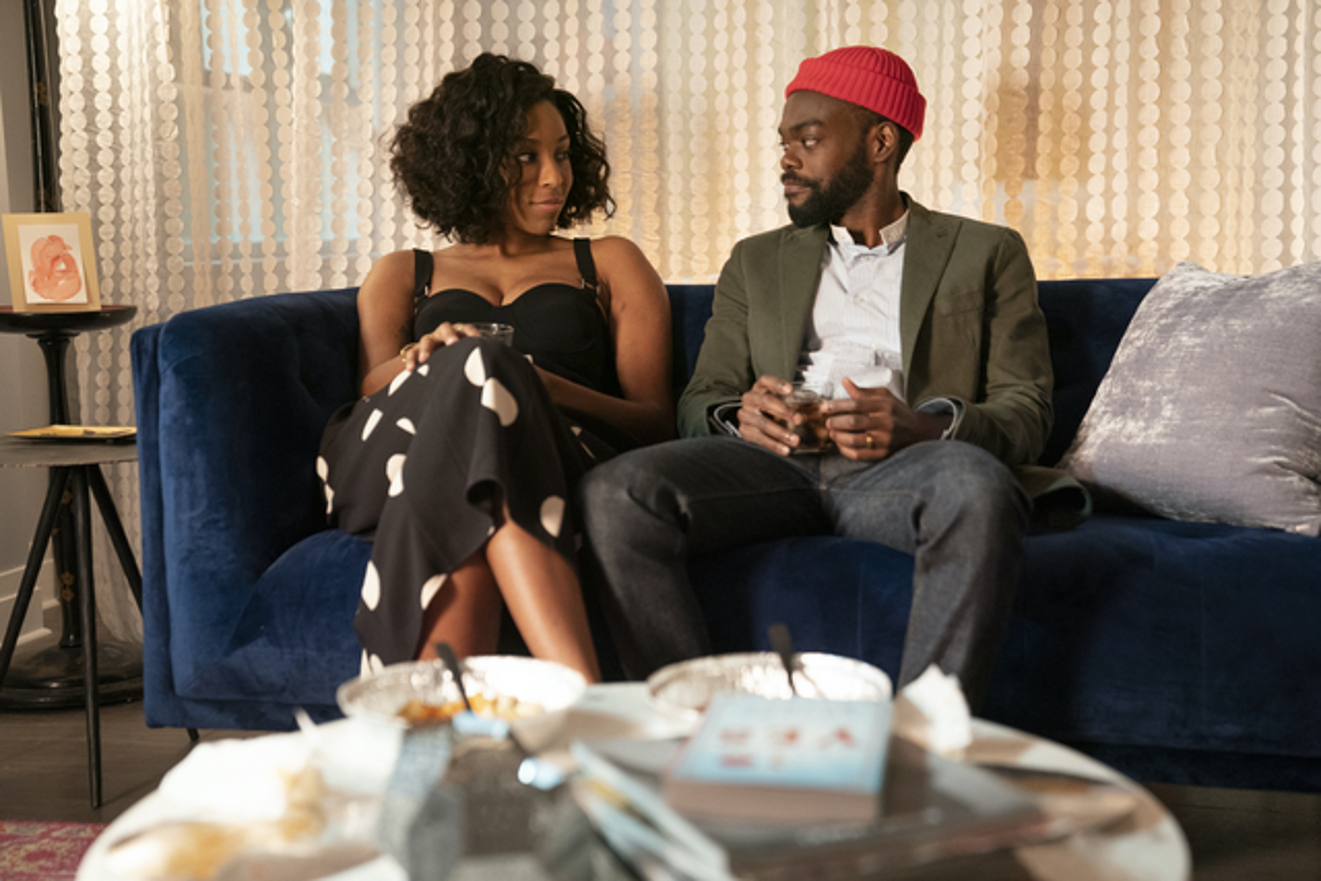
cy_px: 440
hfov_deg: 37.5
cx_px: 660
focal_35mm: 53
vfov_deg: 25.5
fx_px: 1945
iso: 3200
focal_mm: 53
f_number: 2.8
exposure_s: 1/80
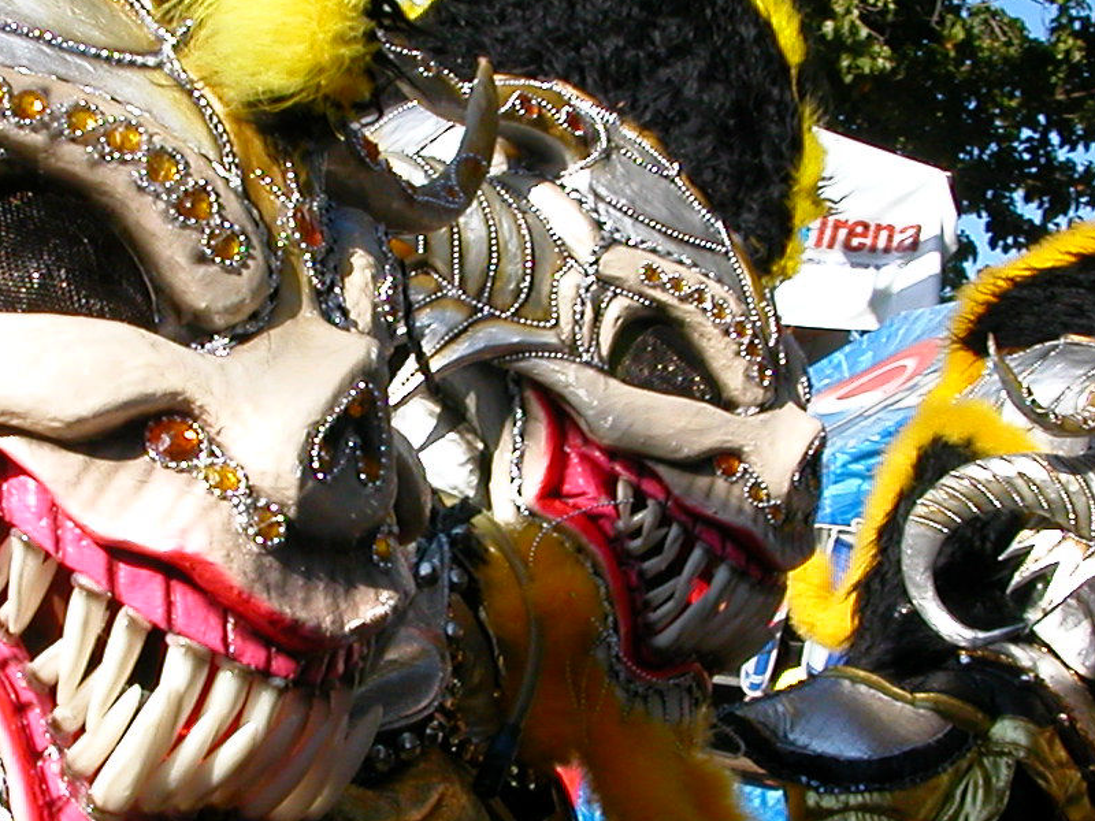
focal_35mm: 74
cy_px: 484
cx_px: 412
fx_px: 2341
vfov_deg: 19.9
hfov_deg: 26.2
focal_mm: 5.6
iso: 100
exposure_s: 1/496
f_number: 4.5
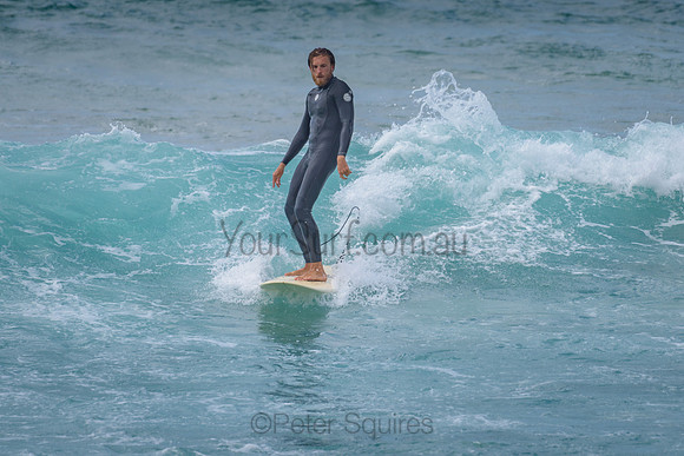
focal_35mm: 643
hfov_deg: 3.2
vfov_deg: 2.1
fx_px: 12216
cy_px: 163
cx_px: 347
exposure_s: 1/1600
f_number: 5.6
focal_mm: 500
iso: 140
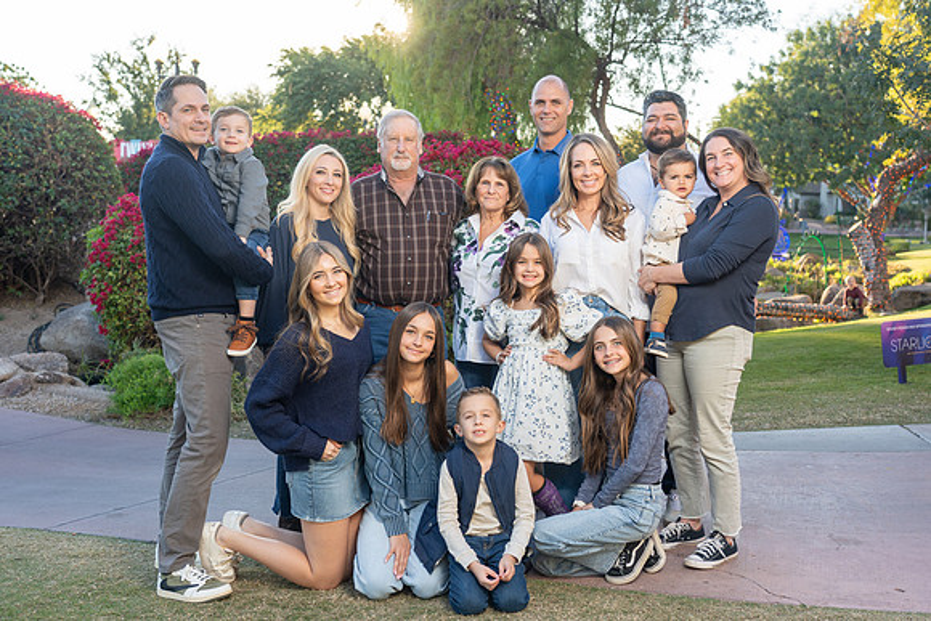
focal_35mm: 37
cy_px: 310
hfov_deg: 51.9
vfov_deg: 36.0
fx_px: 957
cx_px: 466
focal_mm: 37
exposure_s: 1/200
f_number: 4
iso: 160
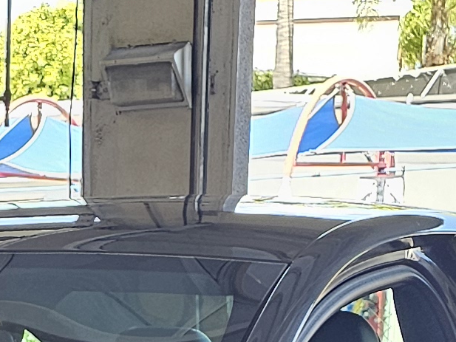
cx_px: -135
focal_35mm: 149
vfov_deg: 9.0
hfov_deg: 12.8
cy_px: 830
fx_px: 1963
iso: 100
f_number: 1.7
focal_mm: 6.3
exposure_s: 1/120
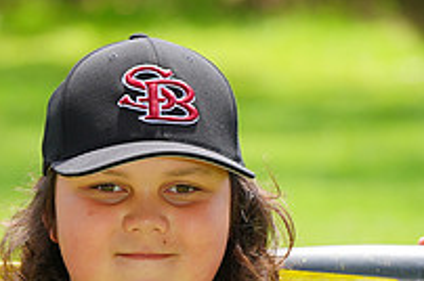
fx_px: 8137
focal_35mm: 692
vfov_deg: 2.0
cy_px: 369
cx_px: 31
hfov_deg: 3.0
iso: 200
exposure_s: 1/160
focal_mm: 241
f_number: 8
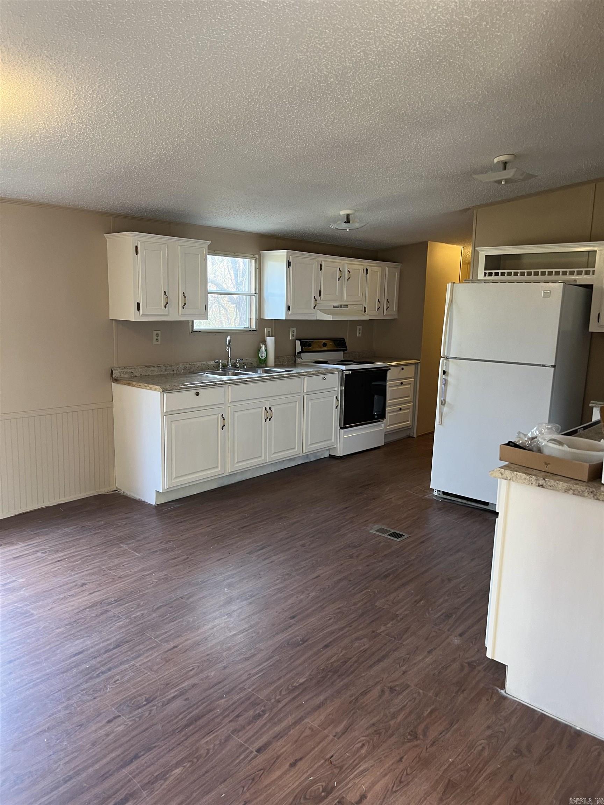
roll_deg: -0.8
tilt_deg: -8.9
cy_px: 402
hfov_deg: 53.1
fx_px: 605
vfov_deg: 67.3
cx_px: 302
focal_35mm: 26
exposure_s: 1/60
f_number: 1.5
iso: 125
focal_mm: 5.7
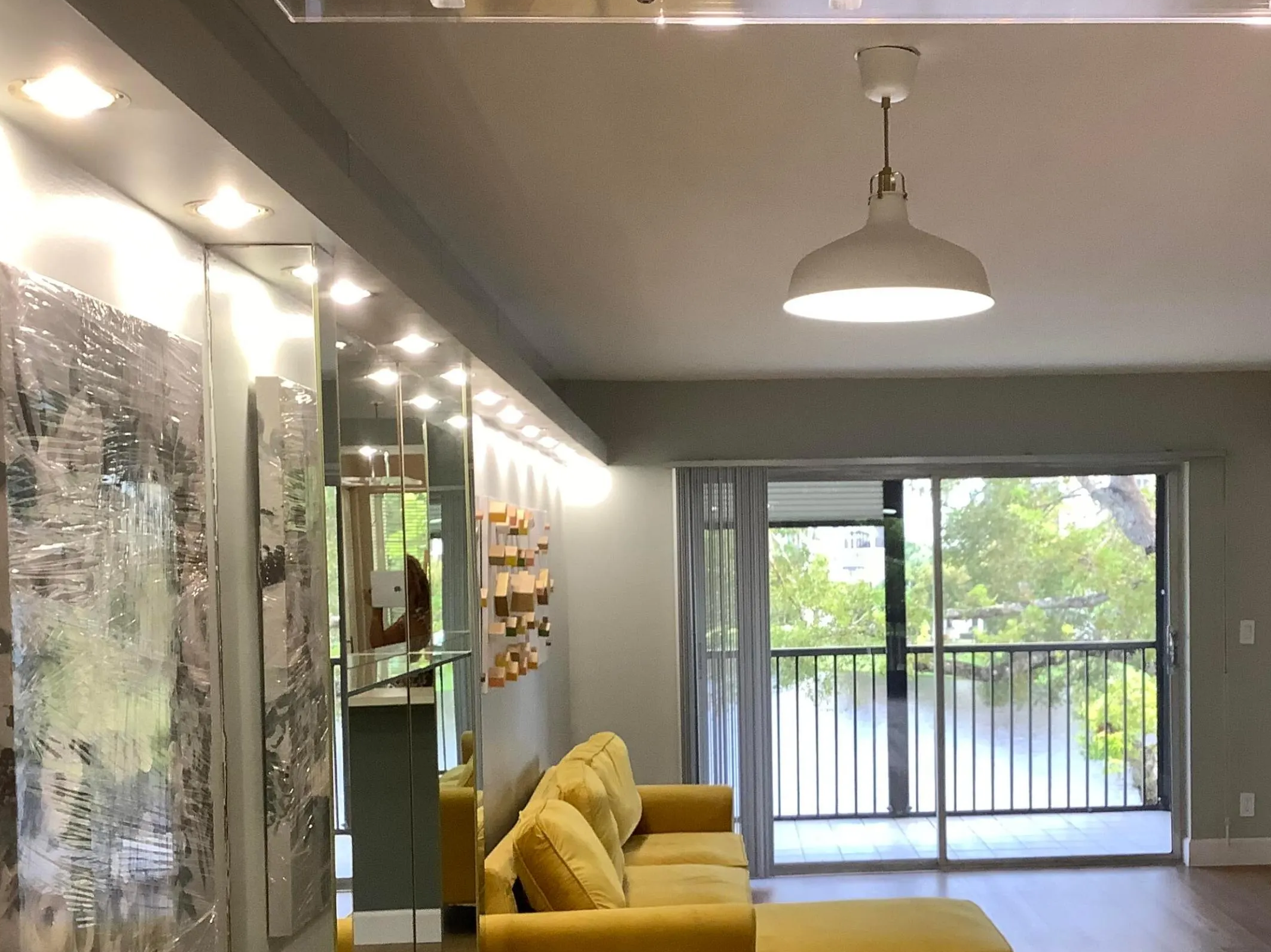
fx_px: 1542
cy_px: 636
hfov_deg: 44.3
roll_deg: -0.4
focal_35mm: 42
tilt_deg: -3.3
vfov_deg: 34.0
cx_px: 813
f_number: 2.4
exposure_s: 1/60
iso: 80
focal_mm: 3.3
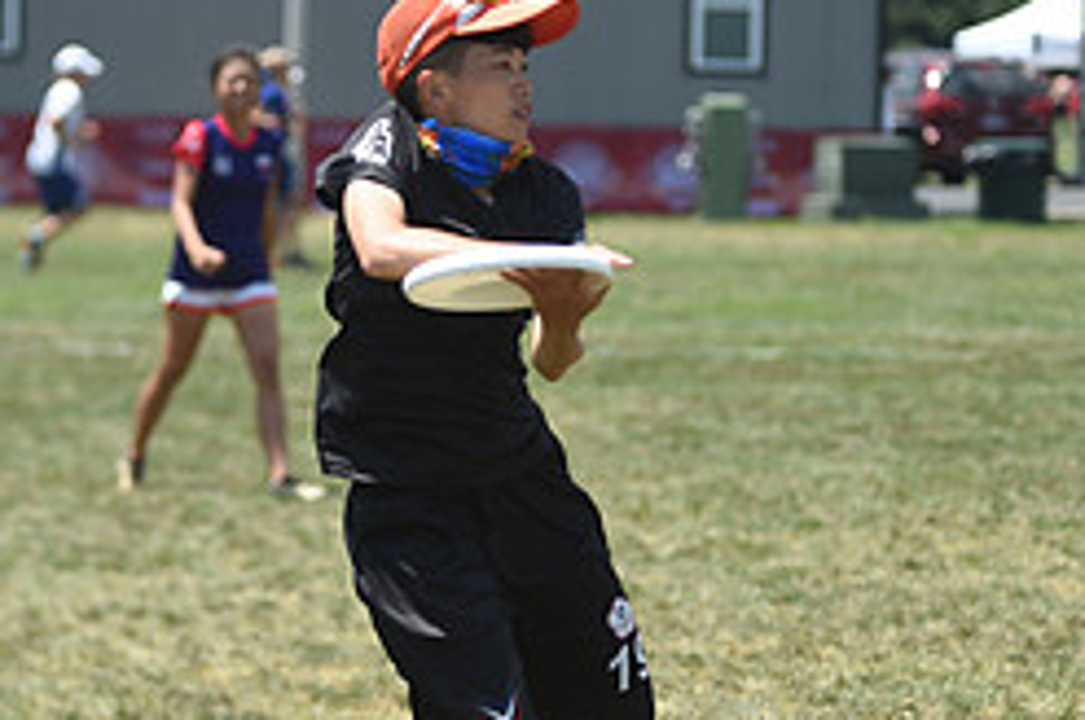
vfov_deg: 5.5
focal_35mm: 247
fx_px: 7434
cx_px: 479
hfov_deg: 8.3
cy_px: 428
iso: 100
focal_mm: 105
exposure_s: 1/1250
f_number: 2.8
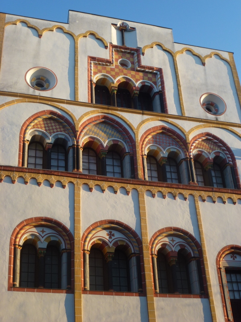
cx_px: 120
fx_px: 483
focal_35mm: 52
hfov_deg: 28.0
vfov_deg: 36.8
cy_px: 161
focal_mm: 9.4
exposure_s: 1/200
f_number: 4.3
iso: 100
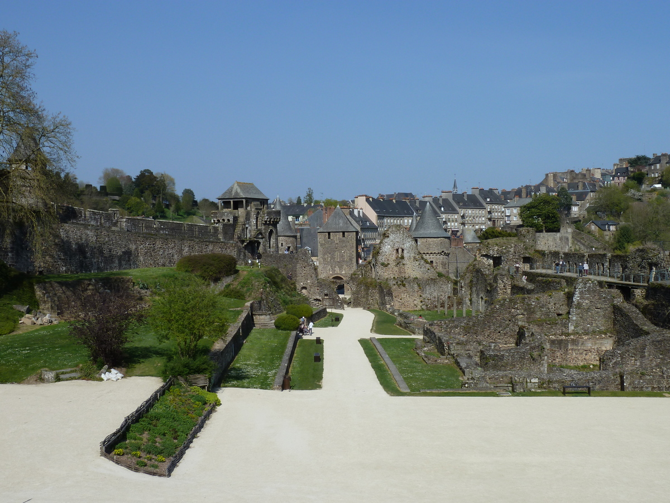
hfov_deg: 44.8
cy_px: 252
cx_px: 335
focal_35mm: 42
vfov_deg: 34.3
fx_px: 813
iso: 80
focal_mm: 6.9
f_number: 5.6
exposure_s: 1/400
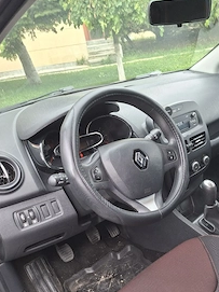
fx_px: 287
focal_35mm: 34
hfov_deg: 40.8
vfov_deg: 52.7
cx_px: 159
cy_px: 200
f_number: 1.8
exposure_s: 1/100
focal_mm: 5.54
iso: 64
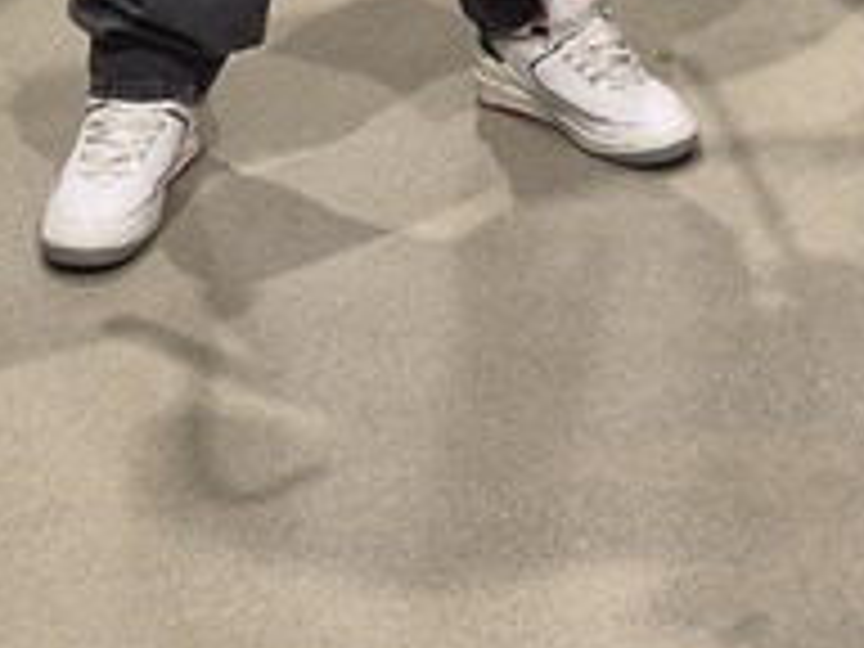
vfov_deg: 10.4
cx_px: 1076
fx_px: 2995
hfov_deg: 15.7
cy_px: -999
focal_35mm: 120
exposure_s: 1/120
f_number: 1.8
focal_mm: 5.4
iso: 200
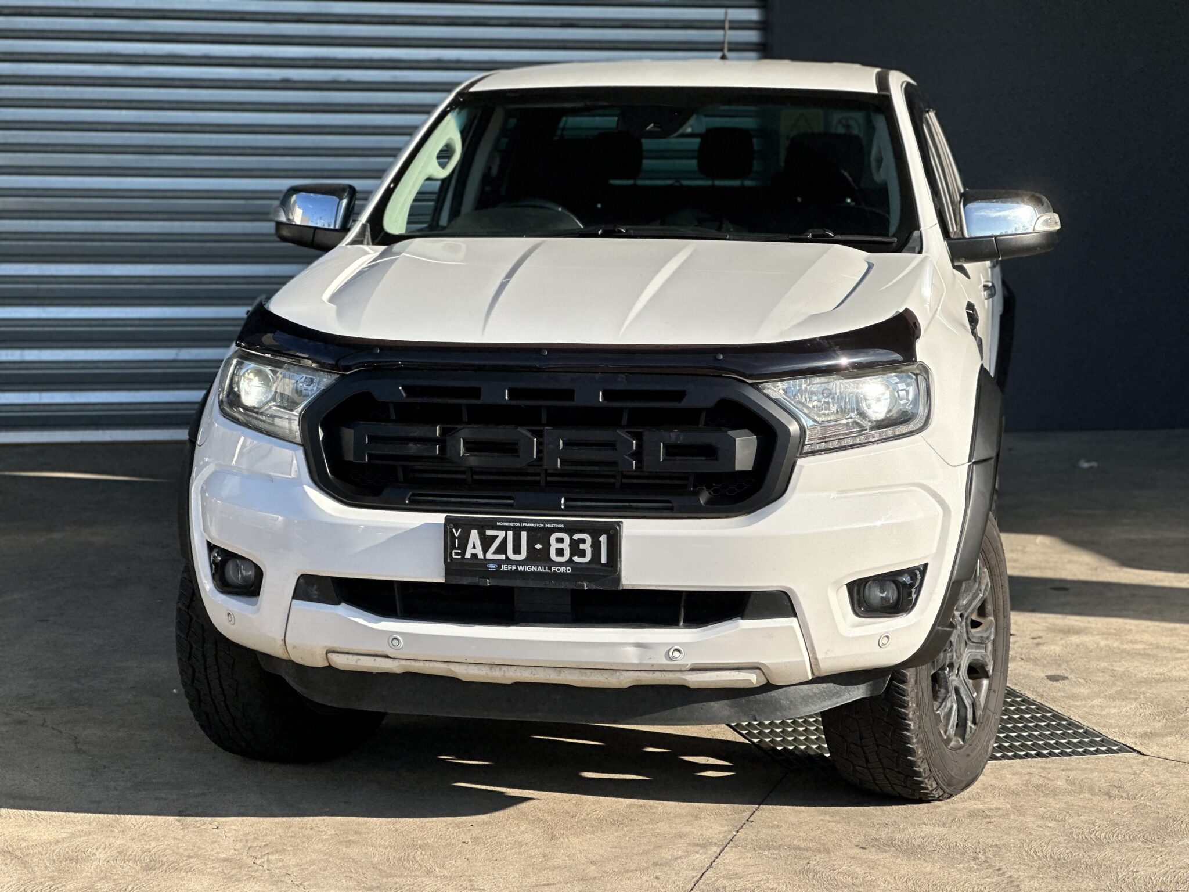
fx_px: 2645
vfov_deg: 19.1
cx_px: 594
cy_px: 446
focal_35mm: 77
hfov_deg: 25.3
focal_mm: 9
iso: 32
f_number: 2.8
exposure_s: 1/525
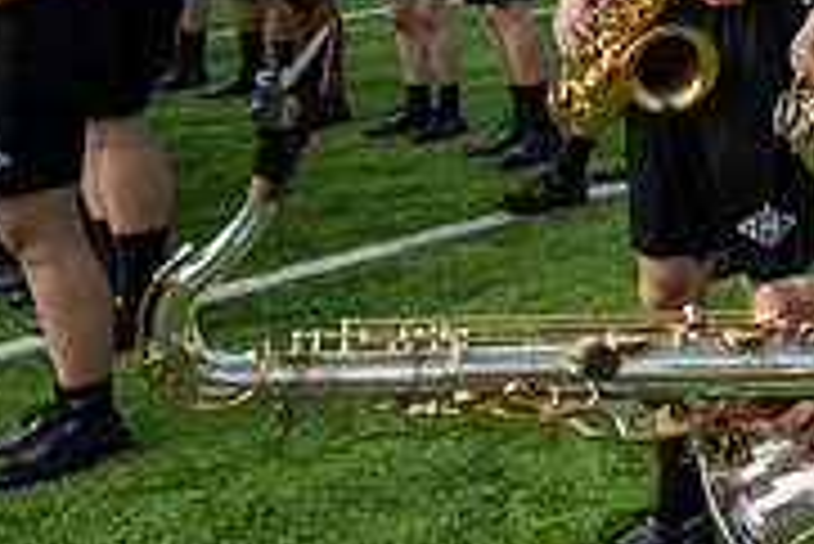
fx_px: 1742
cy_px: -128
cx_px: 1268
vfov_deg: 16.9
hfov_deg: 21.4
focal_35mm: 77
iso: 40
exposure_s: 1/250
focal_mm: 24
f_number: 4.5
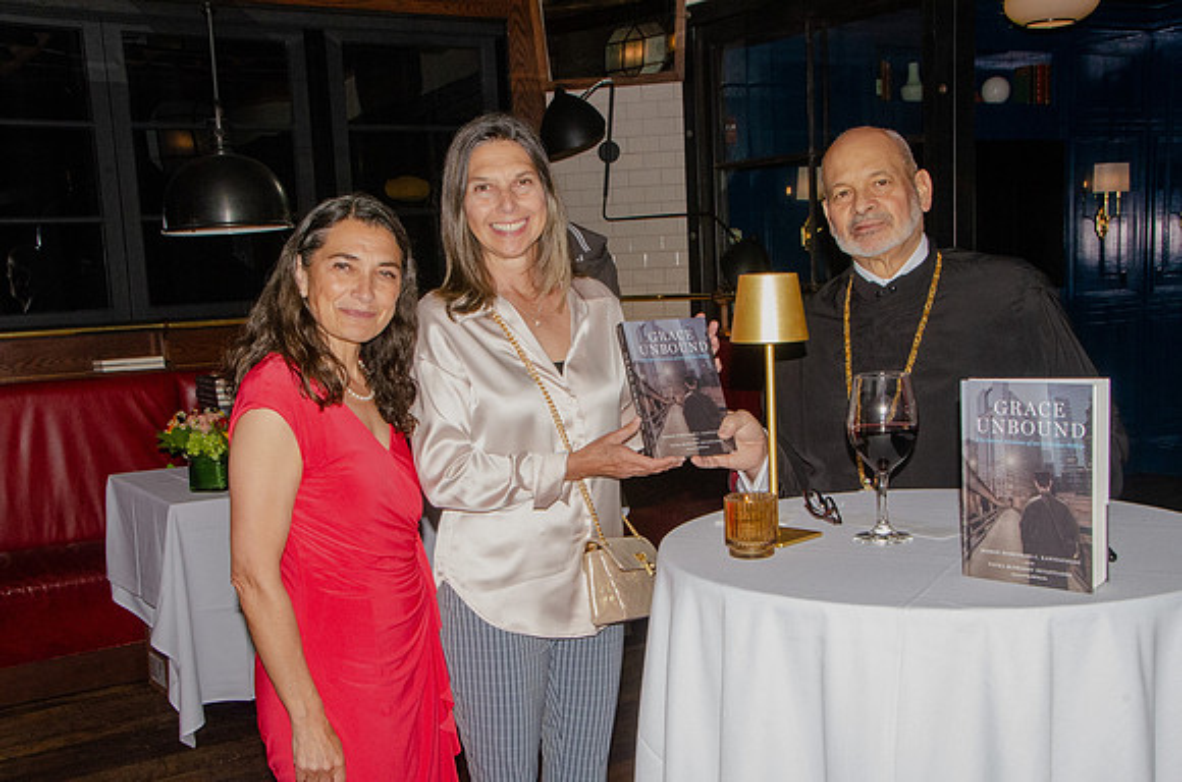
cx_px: 591
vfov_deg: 33.2
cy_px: 391
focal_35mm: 40
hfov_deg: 48.5
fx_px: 1310
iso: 2500
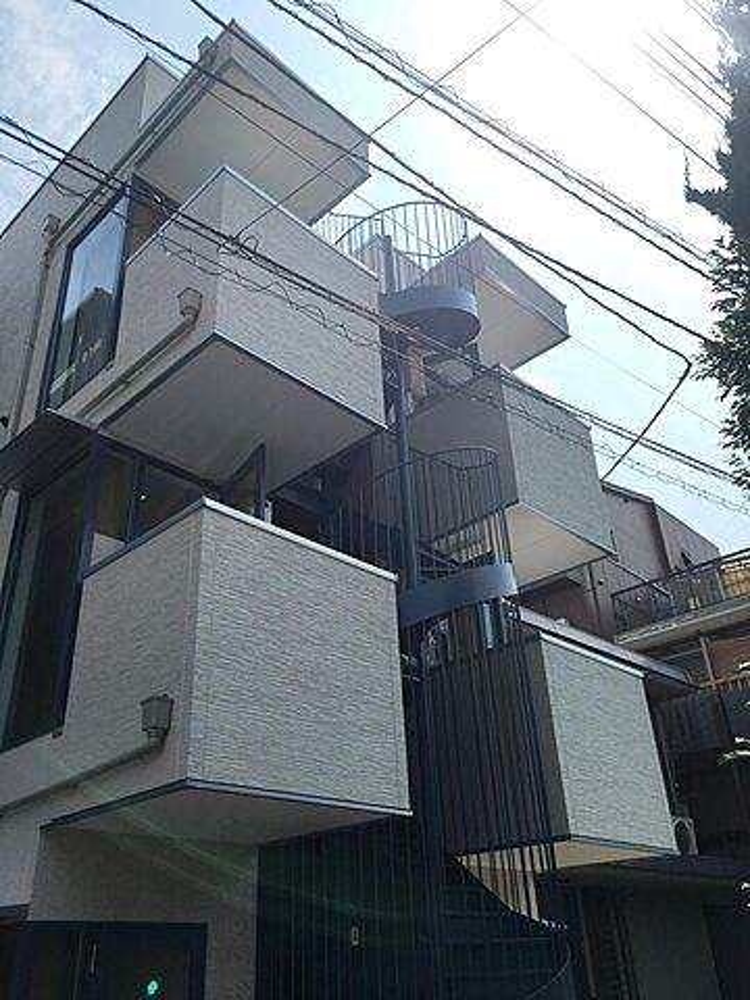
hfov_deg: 48.2
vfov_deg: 61.7
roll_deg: +4.3
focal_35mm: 29
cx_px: 375
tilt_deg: +29.1
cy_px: 500
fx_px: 838
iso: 25
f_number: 2.2
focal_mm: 4.15
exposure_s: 1/2262
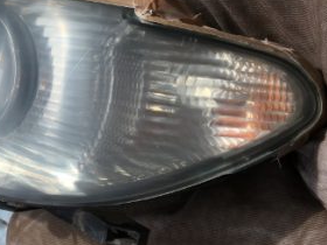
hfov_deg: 31.5
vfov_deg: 25.6
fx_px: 538
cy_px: 97
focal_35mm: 57
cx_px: 8
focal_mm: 4.15
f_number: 2.2
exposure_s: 1/1399
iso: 25
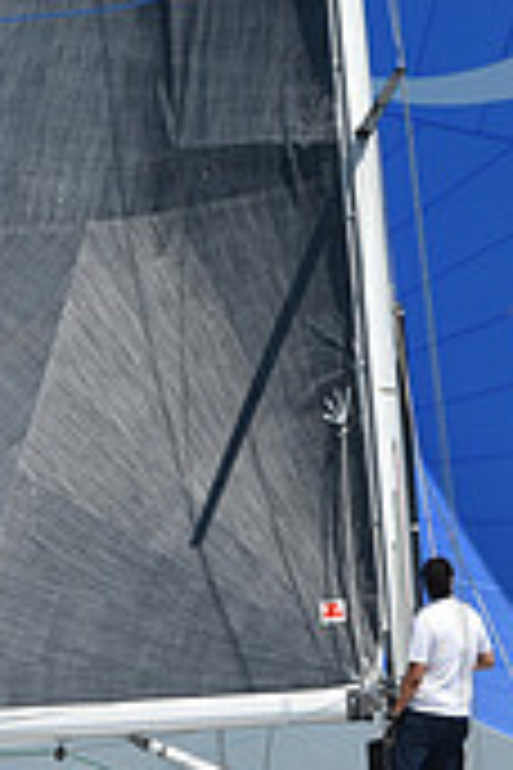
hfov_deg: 5.8
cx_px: 279
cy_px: 574
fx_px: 5065
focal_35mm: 237
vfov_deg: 8.7
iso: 250
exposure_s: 1/1250
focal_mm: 70
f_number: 9
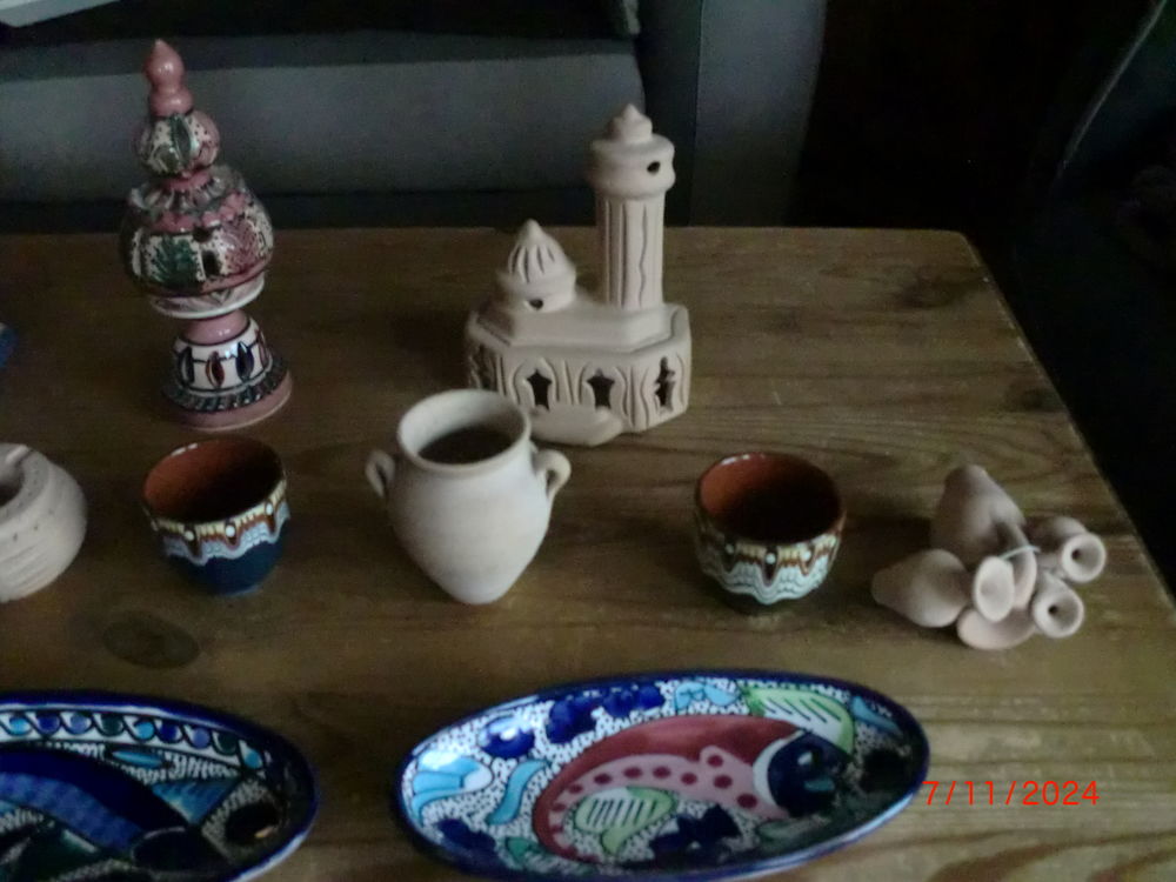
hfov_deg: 52.6
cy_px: 441
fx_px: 1189
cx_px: 588
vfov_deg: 40.7
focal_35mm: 35
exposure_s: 1/30
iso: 1600
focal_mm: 6.3
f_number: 3.1
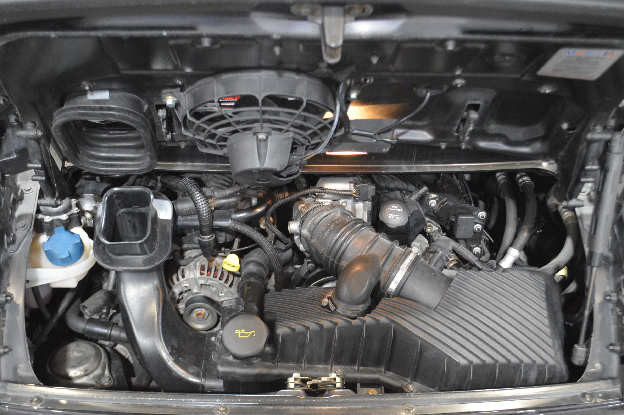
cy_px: 208
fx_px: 675
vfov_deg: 34.1
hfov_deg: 49.6
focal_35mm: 39
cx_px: 312
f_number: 4.2
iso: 3200
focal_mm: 26
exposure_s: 1/40
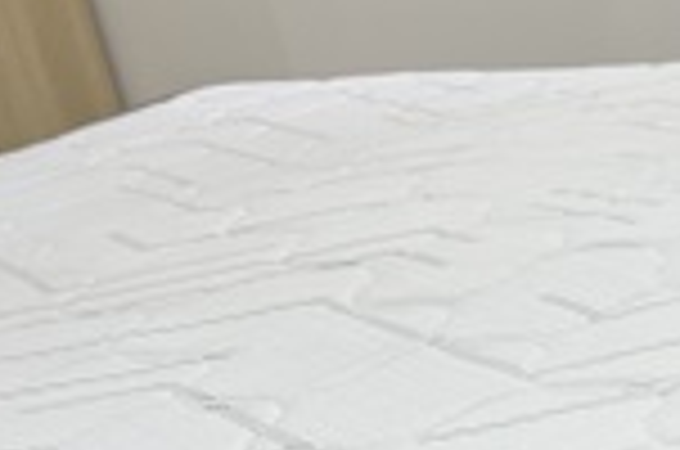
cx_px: 1015
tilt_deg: -30.3
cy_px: 691
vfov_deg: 15.2
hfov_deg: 21.1
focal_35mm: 82
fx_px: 1546
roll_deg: +5.2
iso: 80
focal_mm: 5.7
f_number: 1.5
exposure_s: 1/120
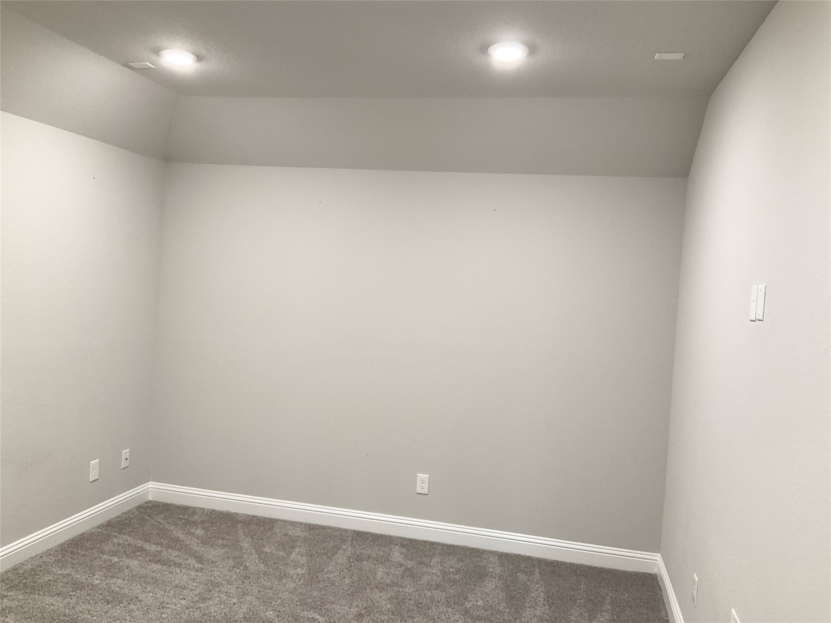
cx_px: 416
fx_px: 696
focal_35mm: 29
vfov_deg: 48.2
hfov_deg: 61.7
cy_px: 312
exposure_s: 1/60
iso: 80
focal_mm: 3
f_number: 1.8
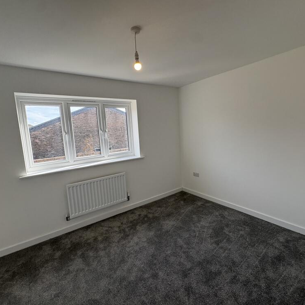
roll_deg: +4.1
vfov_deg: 84.0
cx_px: 156
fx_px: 169
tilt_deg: -7.0
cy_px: 149
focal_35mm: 17
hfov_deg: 84.0
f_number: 2.2
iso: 50
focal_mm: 2.22
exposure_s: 1/212
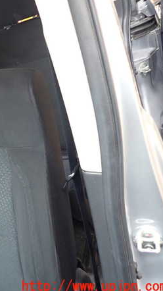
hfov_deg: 28.3
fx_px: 285
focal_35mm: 37
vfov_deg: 54.0
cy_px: 147
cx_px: -27
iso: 200
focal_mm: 4.5
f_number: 2
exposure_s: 1/30
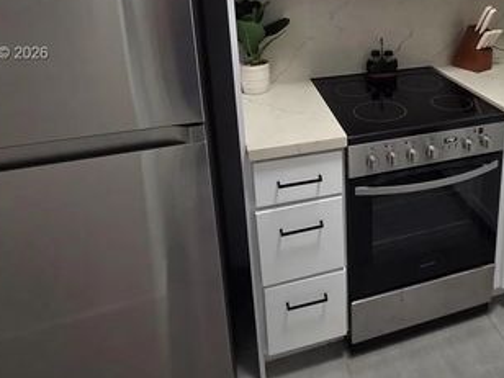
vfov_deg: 47.3
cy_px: 54
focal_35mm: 27
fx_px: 393
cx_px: 368
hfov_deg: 62.2
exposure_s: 1/120
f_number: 2.2
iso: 160
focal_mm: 2.2
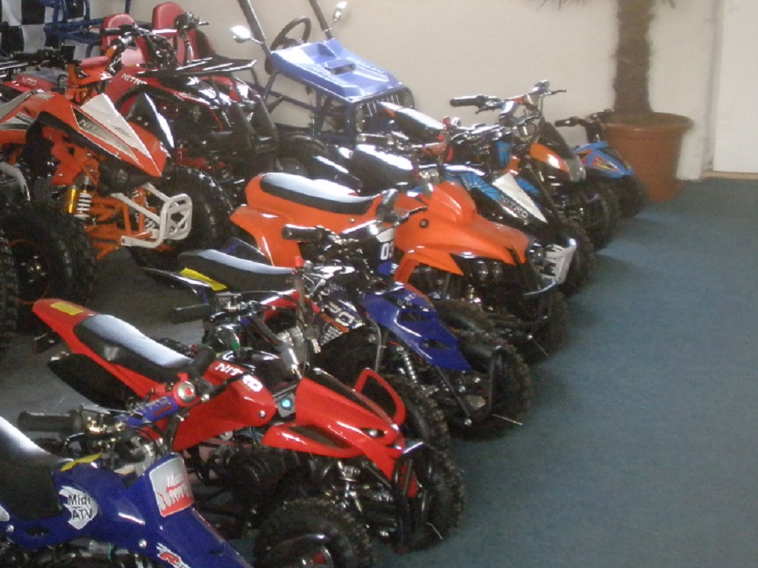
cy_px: 253
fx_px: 1795
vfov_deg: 18.0
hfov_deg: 23.0
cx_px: 34
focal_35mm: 82
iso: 200
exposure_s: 1/30
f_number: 3.5
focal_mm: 6.6
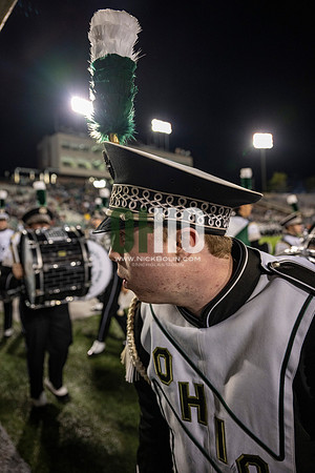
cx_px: 158
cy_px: 236
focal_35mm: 24
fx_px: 315
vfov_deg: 73.7
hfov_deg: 53.1
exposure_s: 1/500
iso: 1250
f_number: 3.2
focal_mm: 24
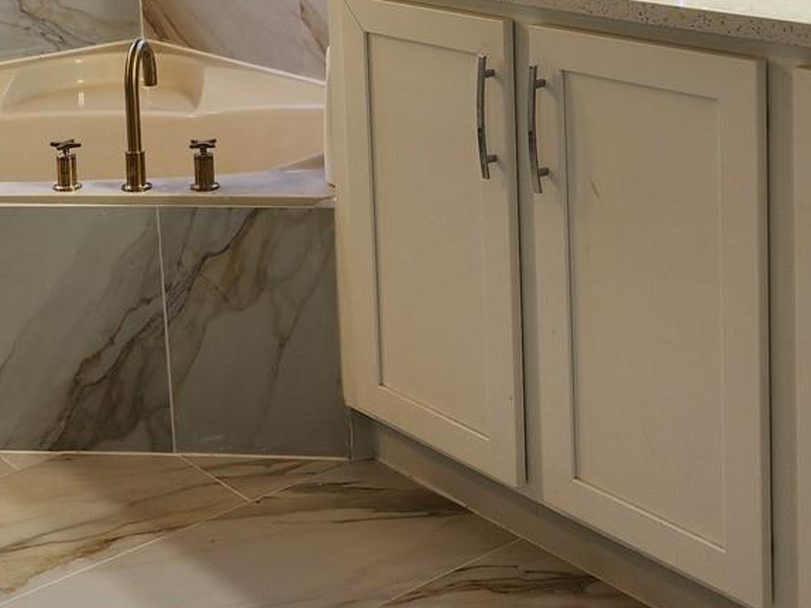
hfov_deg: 29.9
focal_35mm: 64
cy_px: -78
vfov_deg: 21.6
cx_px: 231
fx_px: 1499
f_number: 1.8
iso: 40
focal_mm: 6.4
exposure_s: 1/120
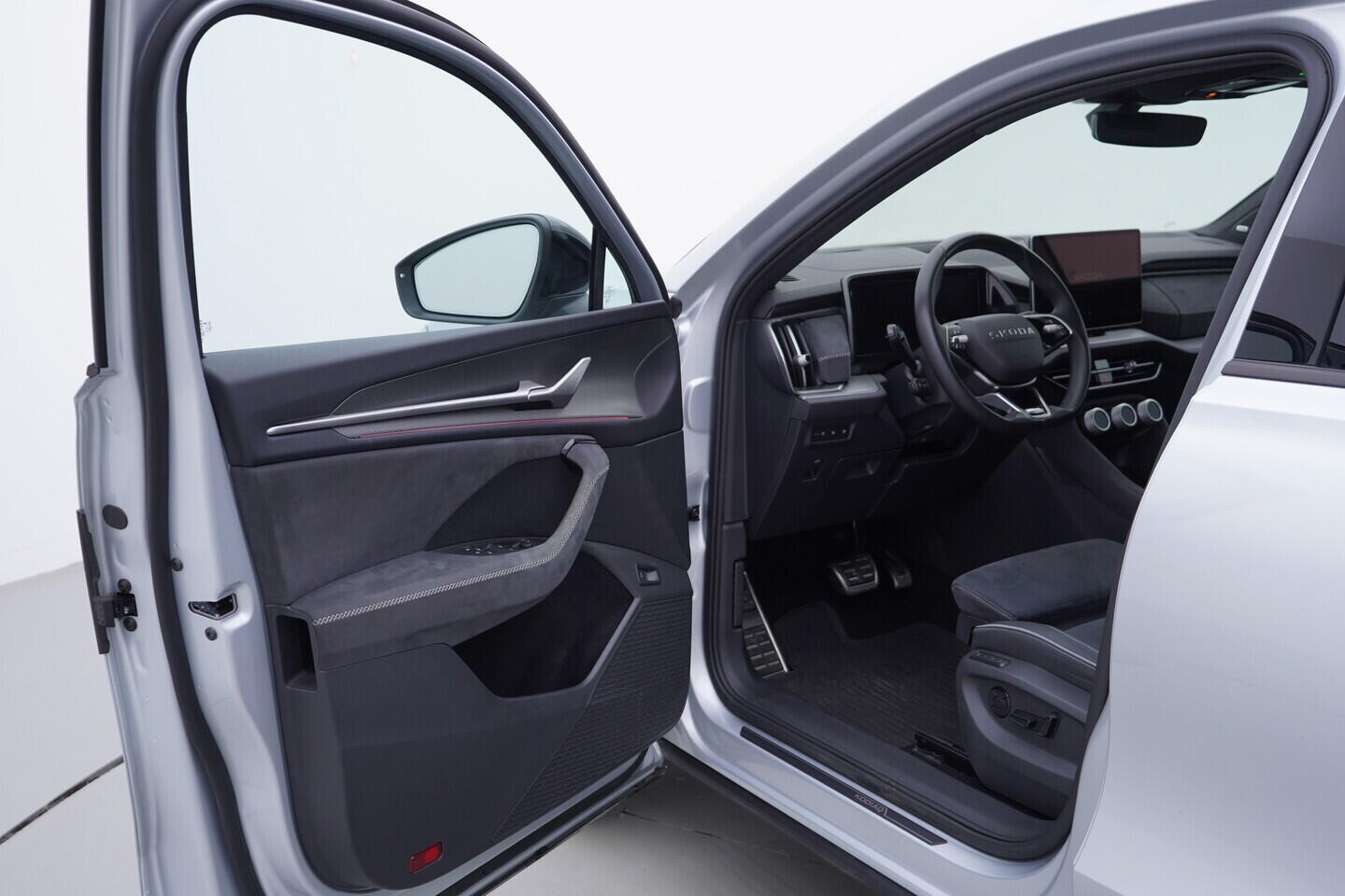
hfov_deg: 53.1
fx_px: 1345
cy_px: 448
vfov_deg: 36.9
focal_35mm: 36
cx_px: 672
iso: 125
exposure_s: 1/60
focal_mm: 24
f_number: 3.5
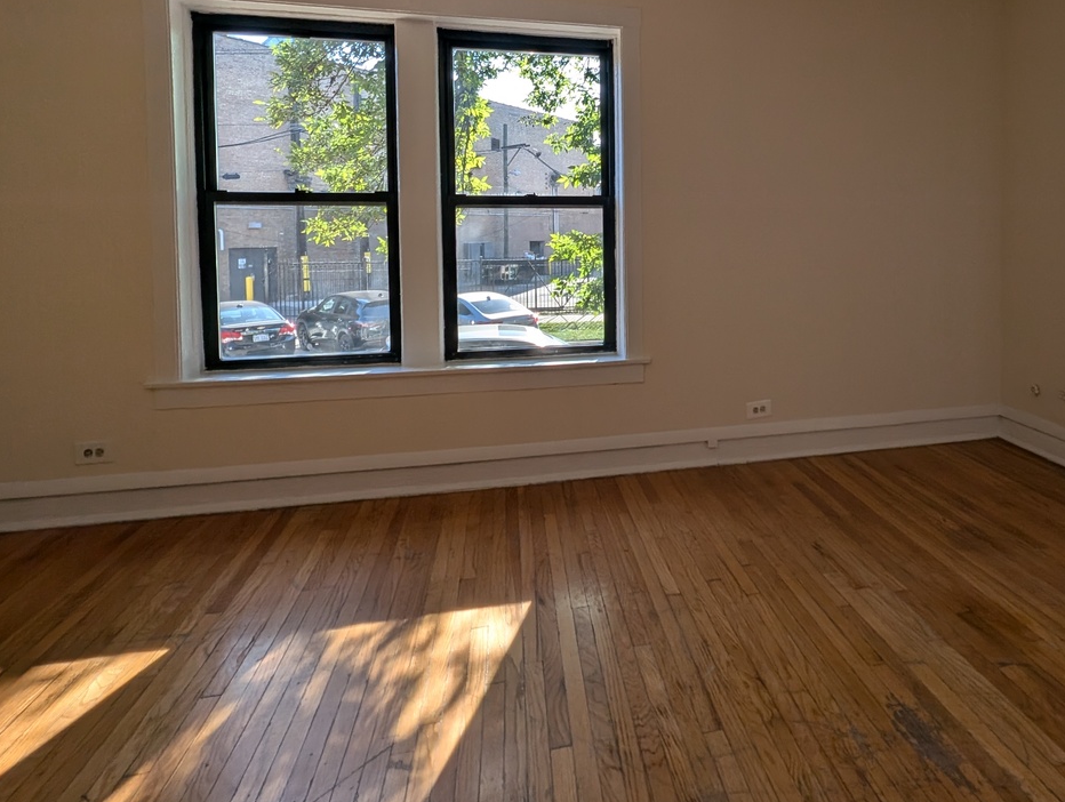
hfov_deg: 79.7
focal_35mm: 20
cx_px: 684
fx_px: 616
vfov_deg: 64.2
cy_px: 259
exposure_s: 1/187
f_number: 2.2
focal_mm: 1.95
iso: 47
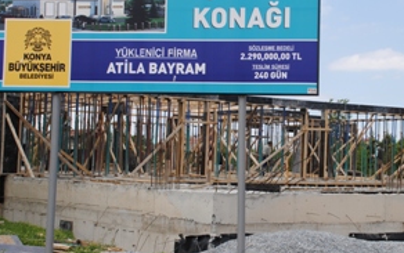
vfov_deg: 17.9
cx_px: 270
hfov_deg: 28.1
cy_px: 119
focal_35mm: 73
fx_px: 802
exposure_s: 1/250
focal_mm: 31
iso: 100
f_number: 8
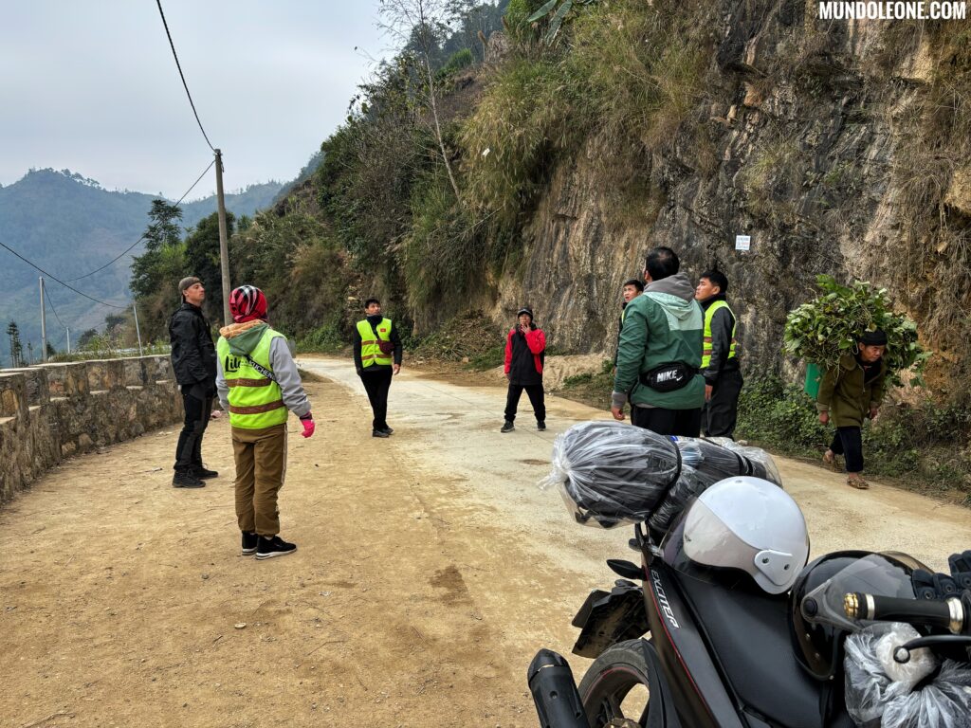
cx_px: 486
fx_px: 729
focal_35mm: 26
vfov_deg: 53.1
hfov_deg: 67.3
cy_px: 364
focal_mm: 5.96
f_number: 1.6
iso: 50
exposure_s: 1/693
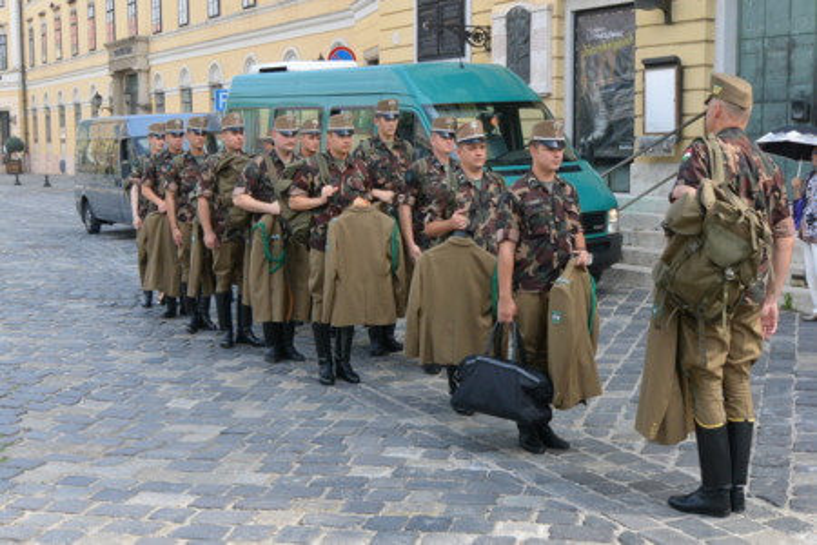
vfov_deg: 28.1
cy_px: 272
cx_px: 408
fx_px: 1089
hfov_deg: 41.1
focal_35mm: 48
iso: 200
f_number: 9
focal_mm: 18.1
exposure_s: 1/100
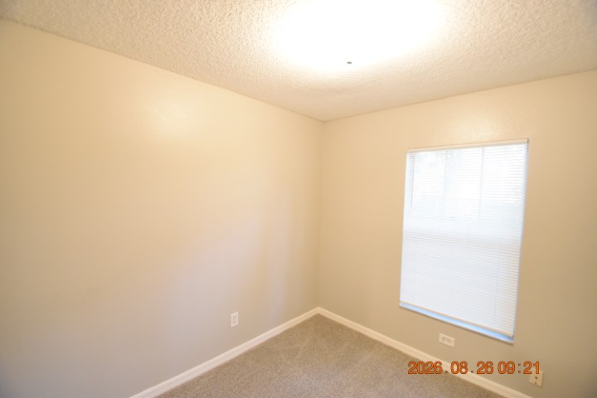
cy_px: 199
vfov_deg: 77.3
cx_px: 298
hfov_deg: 100.4
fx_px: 249
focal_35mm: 15
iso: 2000
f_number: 3.5
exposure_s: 1/60
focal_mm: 10
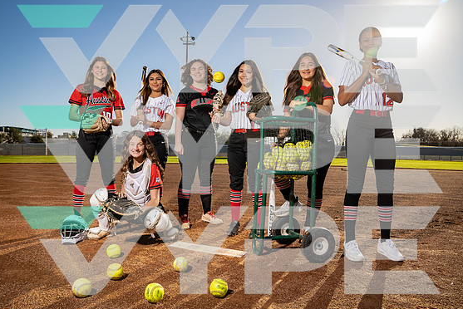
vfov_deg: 51.3
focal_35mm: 25
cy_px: 150
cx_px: 231
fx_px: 322
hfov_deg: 71.5
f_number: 7.1
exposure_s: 1/250
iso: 100
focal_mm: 24
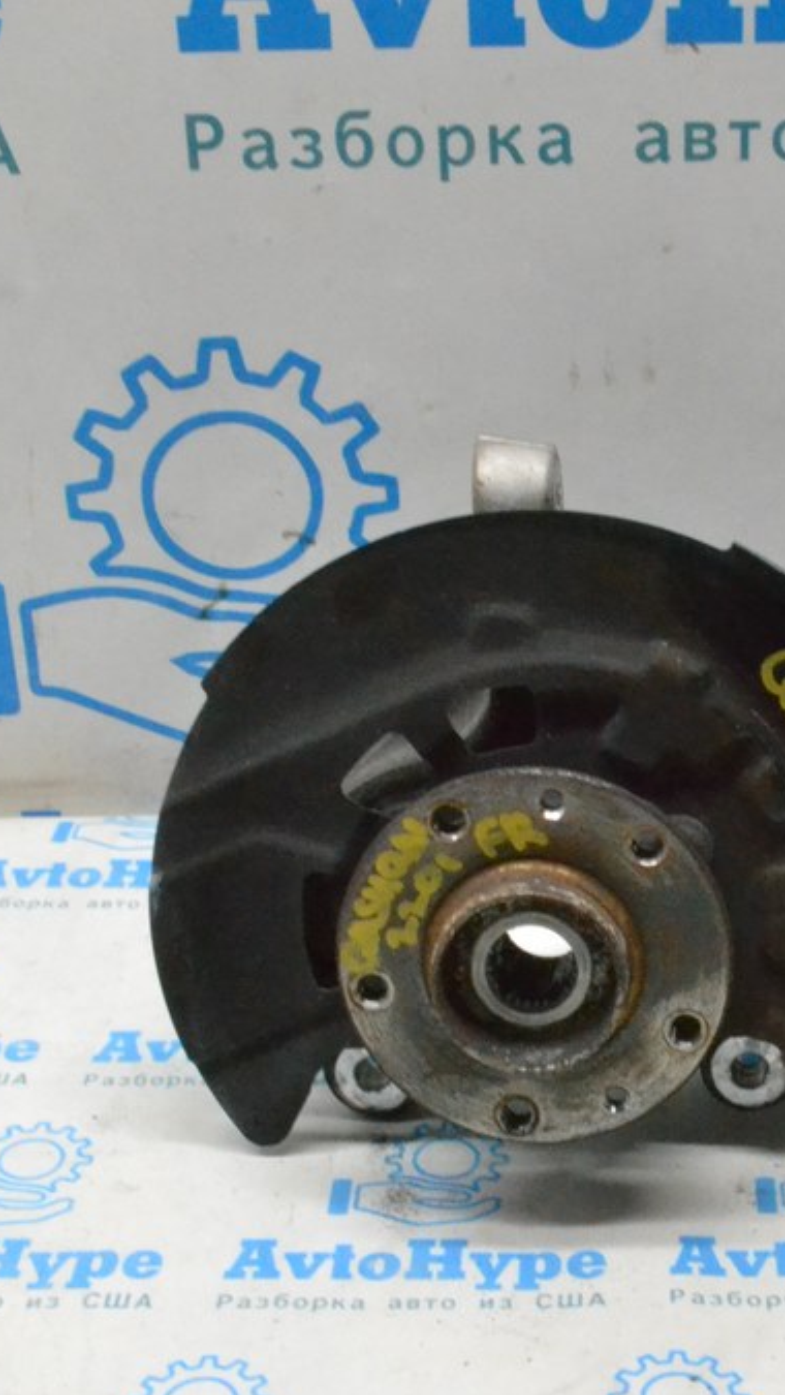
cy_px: 704
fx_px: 2293
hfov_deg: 19.2
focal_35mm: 62
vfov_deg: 33.8
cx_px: 665
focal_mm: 26
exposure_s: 1/50
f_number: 18
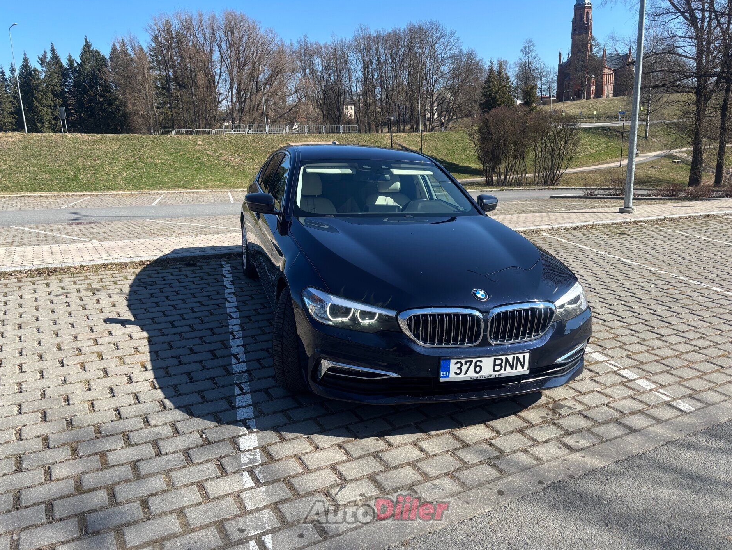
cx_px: 376
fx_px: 571
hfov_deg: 65.3
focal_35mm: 27
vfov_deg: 51.4
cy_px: 280
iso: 50
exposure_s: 1/1695
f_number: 1.6
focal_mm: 5.96
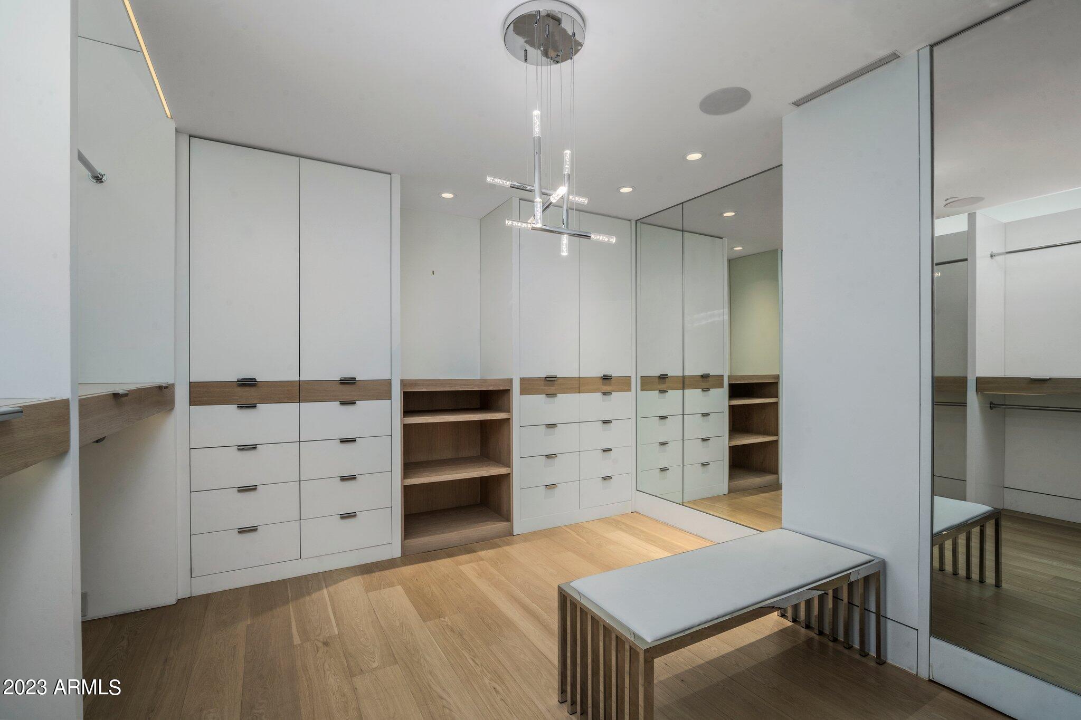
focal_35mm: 15
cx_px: 540
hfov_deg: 100.4
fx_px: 450
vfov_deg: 77.3
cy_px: 360
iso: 400
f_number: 13
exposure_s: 1/2.5
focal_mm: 15
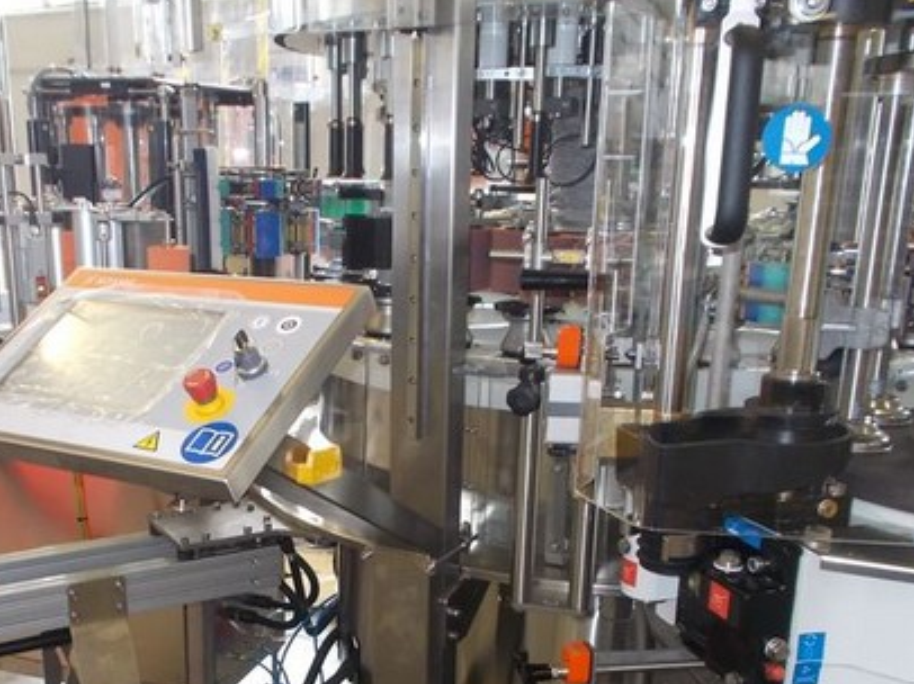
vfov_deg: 34.5
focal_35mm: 41
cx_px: 344
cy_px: 493
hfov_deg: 45.4
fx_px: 1082
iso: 200
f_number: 3.2
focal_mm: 4.6
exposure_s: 1/25
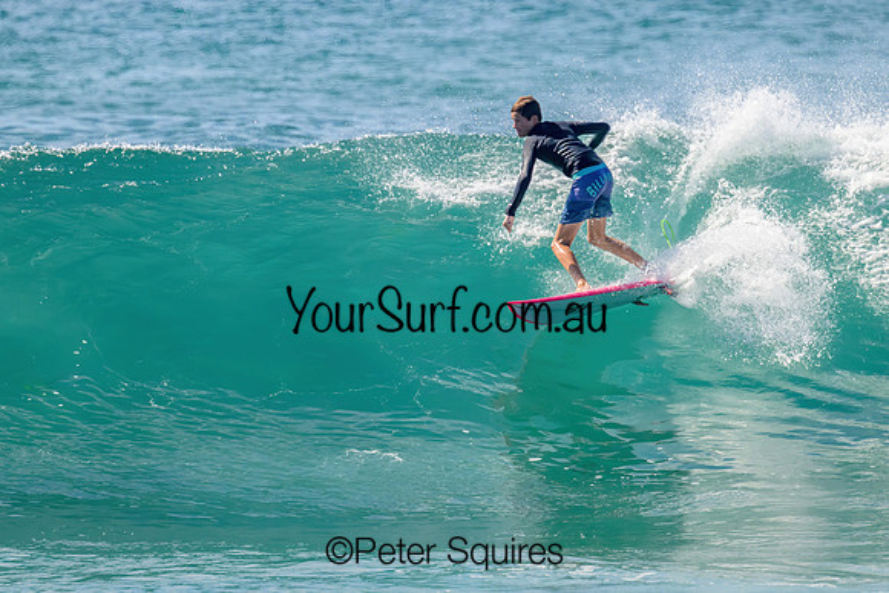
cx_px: 448
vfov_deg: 1.6
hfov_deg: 2.4
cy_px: 262
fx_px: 21406
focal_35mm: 867
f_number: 11
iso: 1000
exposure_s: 1/2000
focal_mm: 630
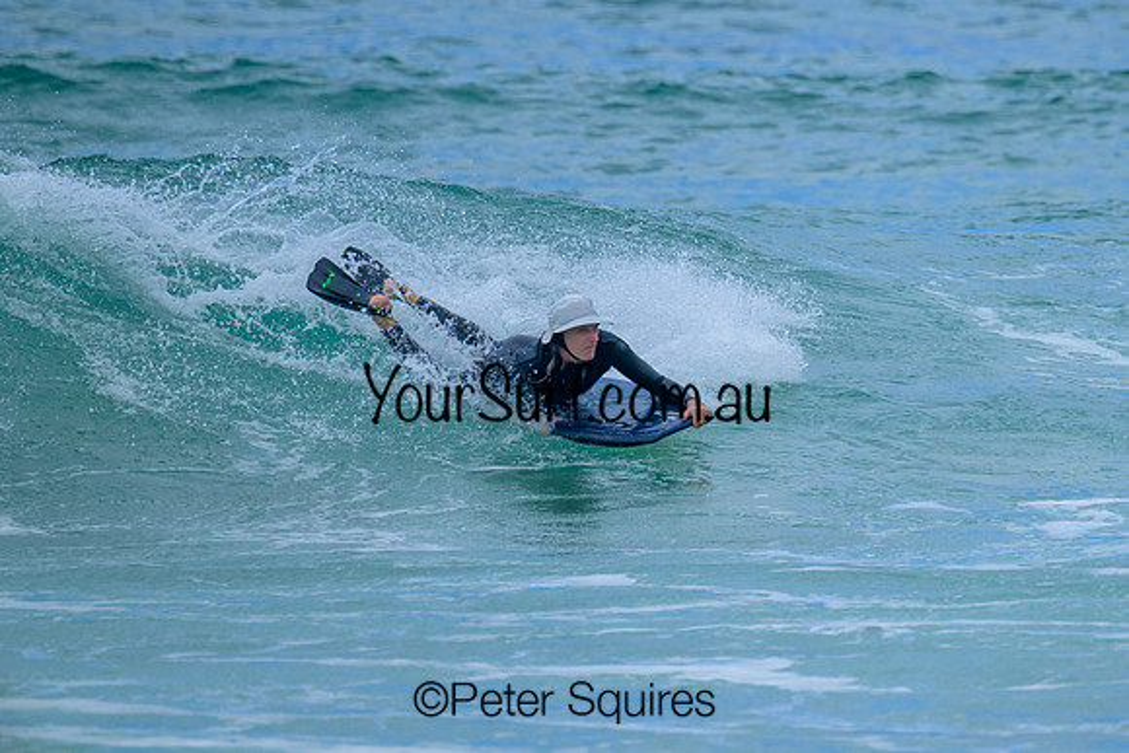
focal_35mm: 770
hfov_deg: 2.7
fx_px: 24151
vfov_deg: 1.8
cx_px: 776
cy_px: 235
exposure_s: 1/2000
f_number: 8
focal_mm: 560
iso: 360
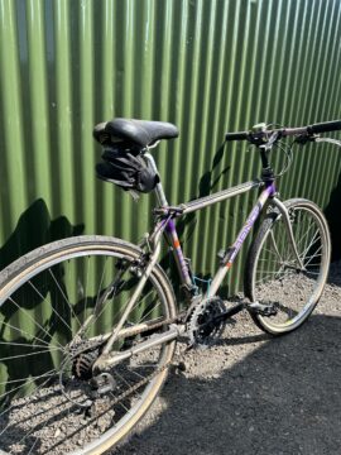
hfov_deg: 56.8
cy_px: 228
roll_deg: -4.0
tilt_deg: -14.0
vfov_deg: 71.6
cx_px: 170
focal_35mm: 24
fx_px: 315
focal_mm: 6.86
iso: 80
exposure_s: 1/1304
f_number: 1.78
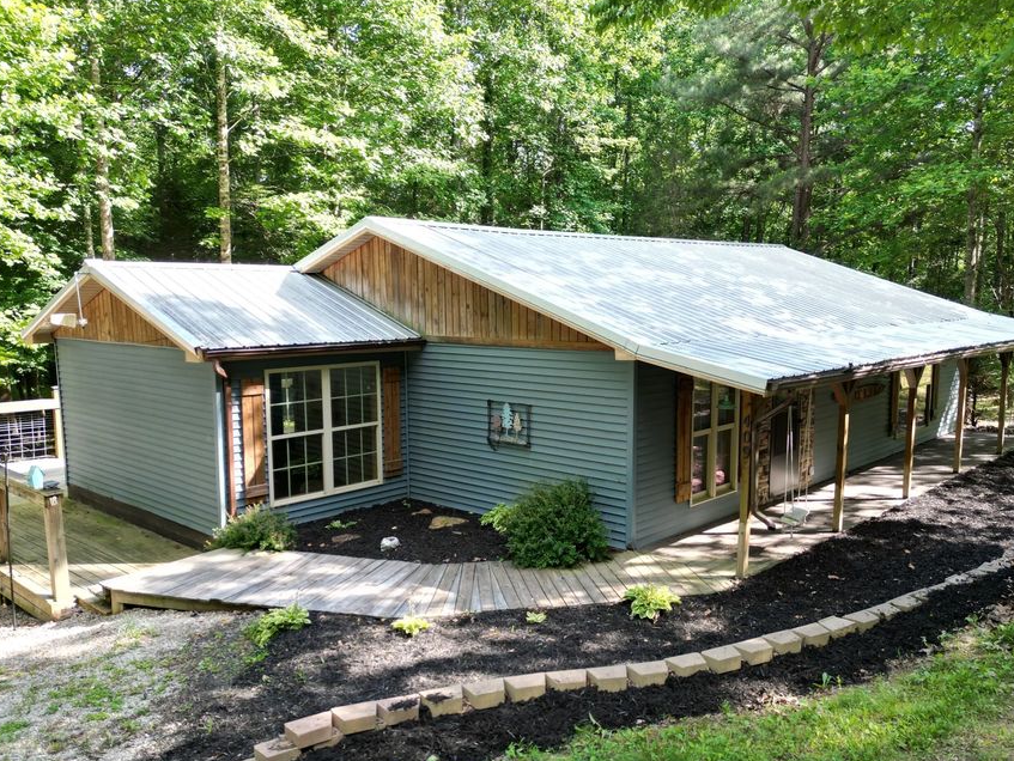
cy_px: 408
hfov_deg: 61.6
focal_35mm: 29
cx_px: 538
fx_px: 850
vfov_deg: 48.2
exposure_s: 1/320
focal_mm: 6.72
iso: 100
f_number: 1.7
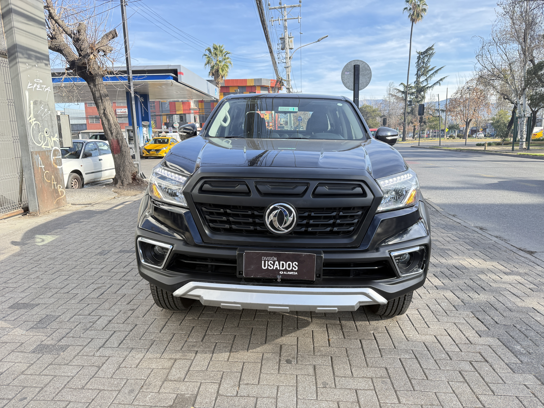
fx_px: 377
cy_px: 204
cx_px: 272
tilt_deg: -11.1
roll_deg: +1.1
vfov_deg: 56.8
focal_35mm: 24
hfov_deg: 71.6
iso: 100
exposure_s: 1/722
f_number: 1.78
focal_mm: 6.76
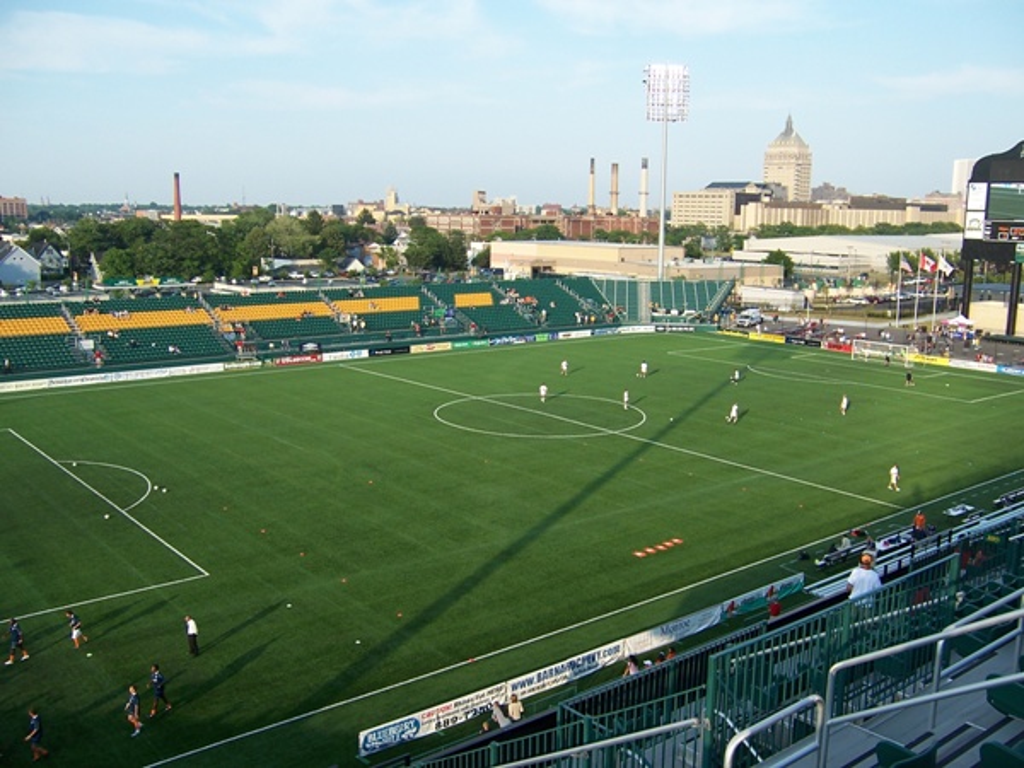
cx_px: 512
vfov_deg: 42.9
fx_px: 976
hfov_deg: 55.4
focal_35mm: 33
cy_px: 384
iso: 80
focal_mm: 5.5
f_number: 3.4
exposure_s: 1/350
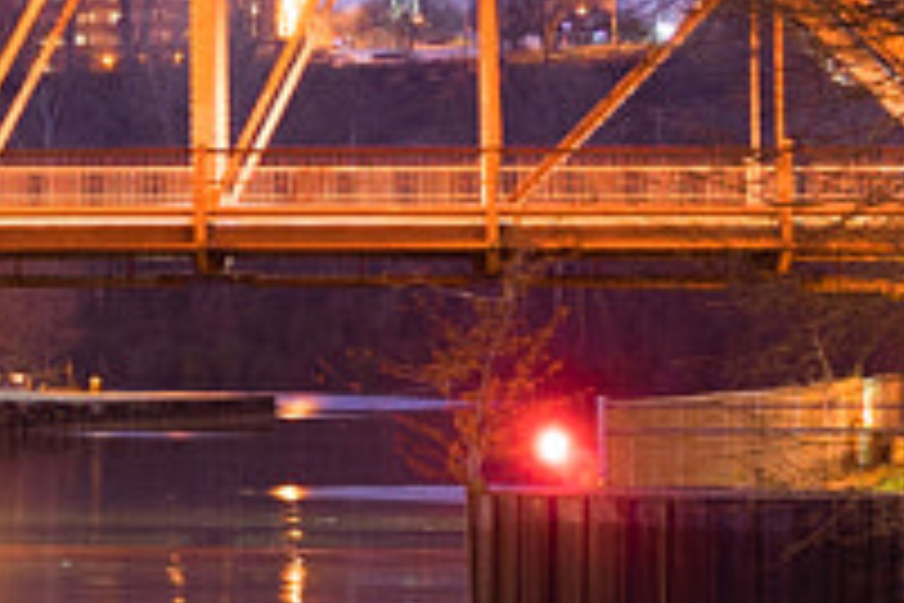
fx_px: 6980
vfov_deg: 4.9
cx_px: -481
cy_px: -454
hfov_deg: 7.3
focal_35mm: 278
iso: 100
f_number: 4
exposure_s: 3.2
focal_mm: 35
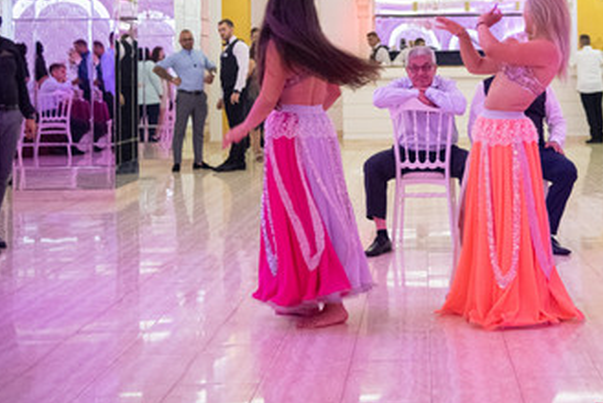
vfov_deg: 19.7
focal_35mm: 68
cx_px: 475
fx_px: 1140
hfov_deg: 29.0
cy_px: 41
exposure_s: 1/125
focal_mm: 23
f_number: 1.4
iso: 2500
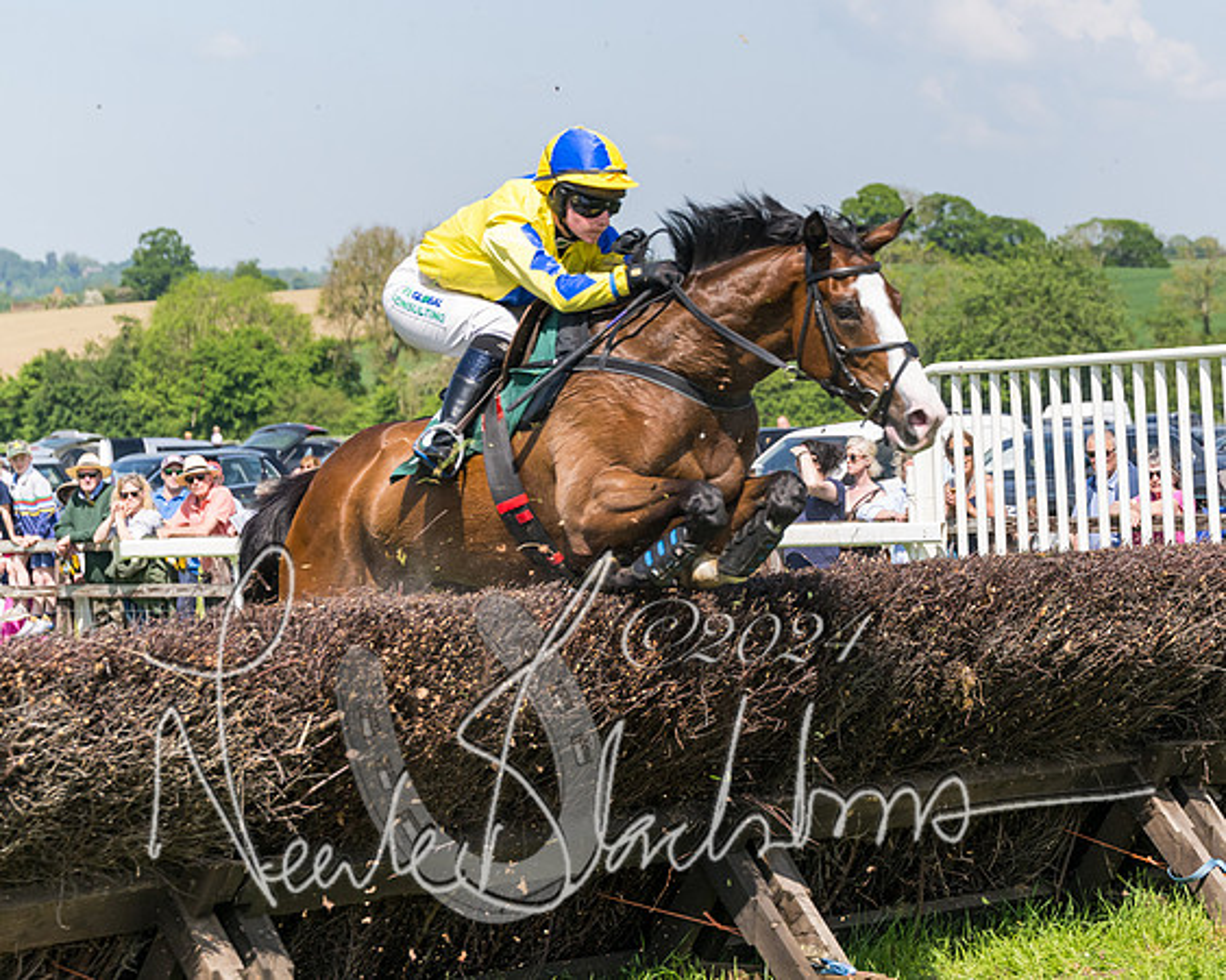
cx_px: 836
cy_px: 434
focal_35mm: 112
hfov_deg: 17.1
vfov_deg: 13.7
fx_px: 4074
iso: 400
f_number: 4
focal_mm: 70
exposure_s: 1/3200
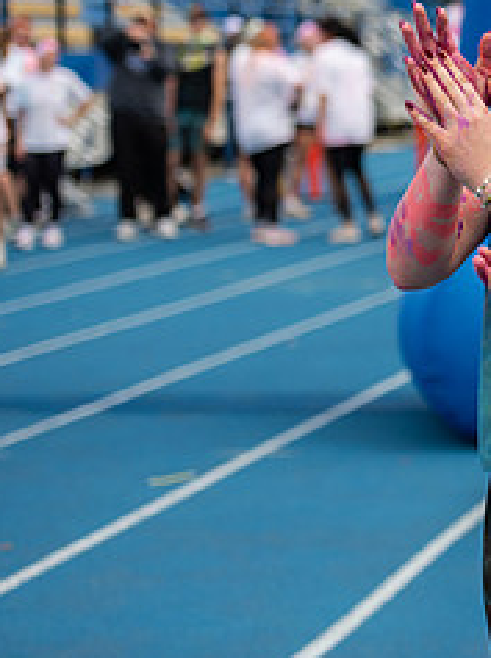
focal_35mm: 165
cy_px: 165
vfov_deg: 12.0
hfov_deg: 8.7
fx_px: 3129
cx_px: 788
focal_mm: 70
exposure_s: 1/640
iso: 125
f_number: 2.8
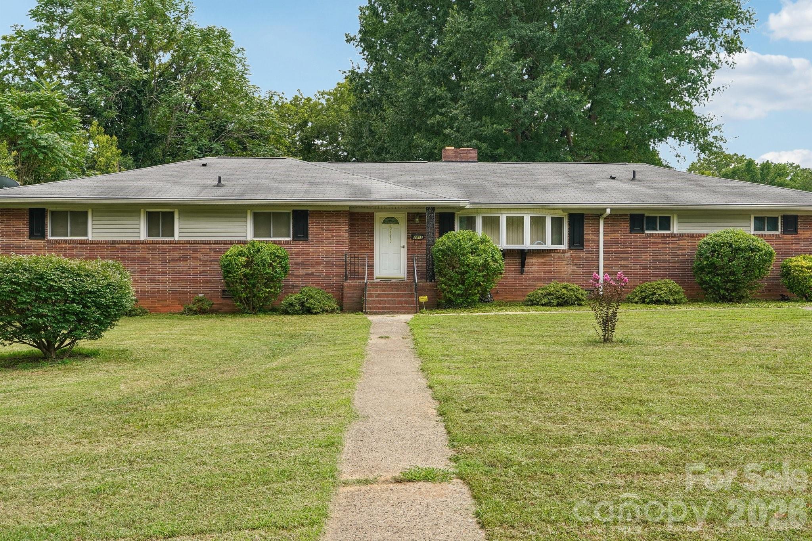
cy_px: 270
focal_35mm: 30
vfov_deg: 43.6
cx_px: 406
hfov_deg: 61.9
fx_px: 677
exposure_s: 1/30
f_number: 8
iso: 100
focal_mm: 20
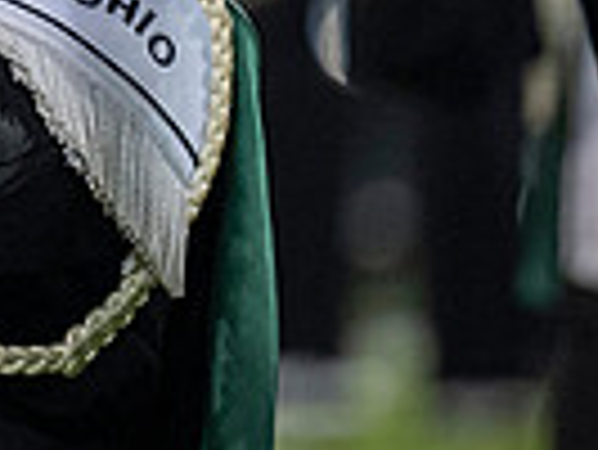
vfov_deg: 1.2
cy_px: -216
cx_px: -432
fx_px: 21769
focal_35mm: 1259
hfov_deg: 1.6
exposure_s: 1/500
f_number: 2.8
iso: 1000
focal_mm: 200
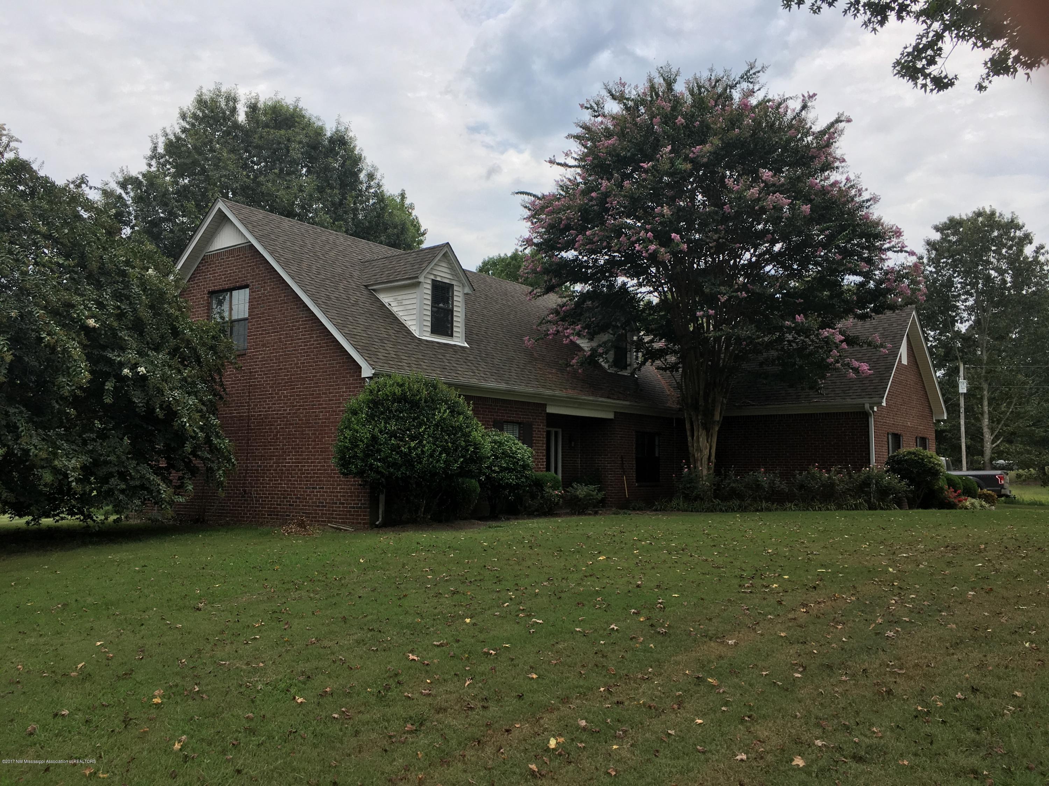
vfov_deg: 48.2
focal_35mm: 29
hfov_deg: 61.7
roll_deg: -1.2
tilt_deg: +7.4
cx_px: 524
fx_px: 879
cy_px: 393
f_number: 2.2
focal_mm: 4.15
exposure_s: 1/1221
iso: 25
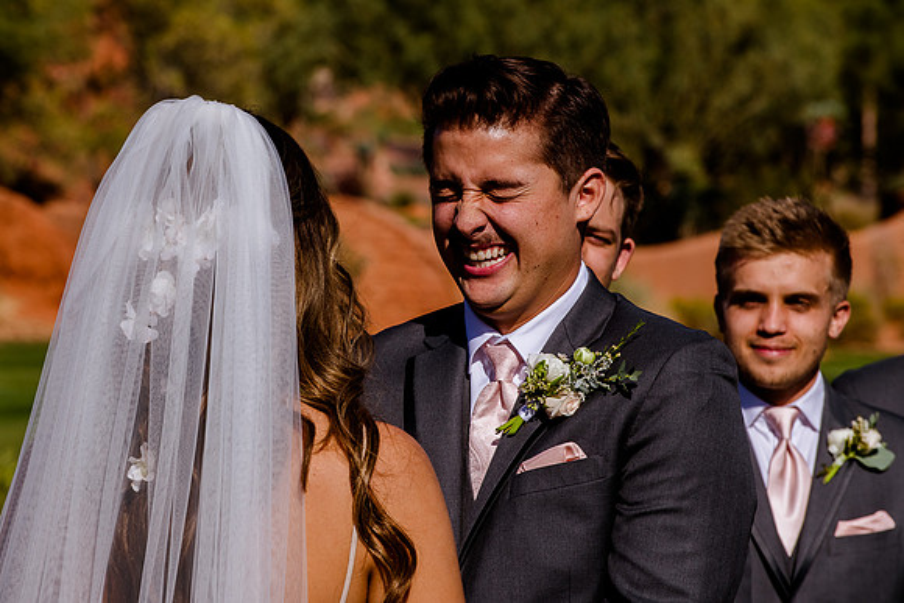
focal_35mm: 282
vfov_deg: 4.9
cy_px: 240
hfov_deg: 7.3
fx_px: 7071
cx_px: 269
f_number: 11
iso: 200
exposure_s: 1/800
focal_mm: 190
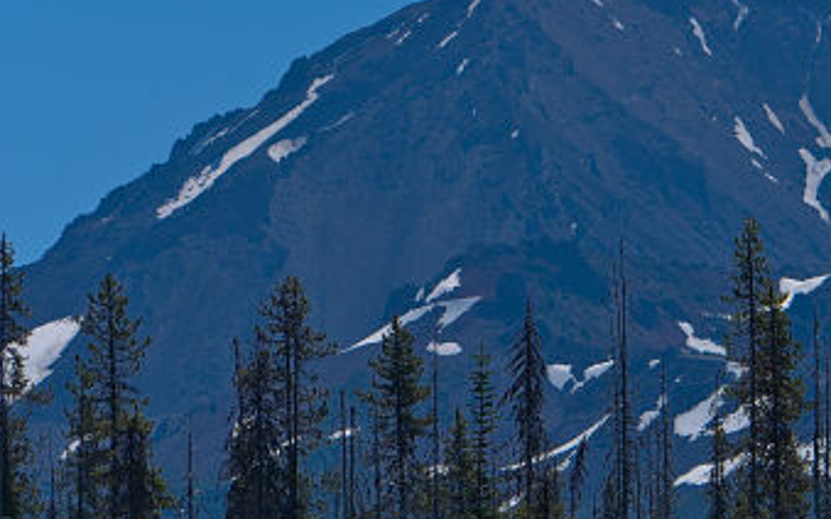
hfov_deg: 5.3
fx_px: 9015
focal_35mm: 398
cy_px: 224
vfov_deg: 3.3
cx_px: 669
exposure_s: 1/320
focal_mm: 130
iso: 100
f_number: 8
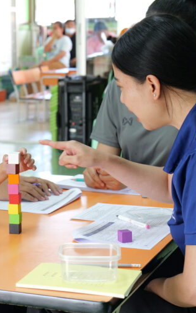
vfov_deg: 22.3
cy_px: 156
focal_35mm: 93
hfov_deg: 13.9
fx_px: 794
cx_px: 3
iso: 2500
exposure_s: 1/100
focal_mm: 60
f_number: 5.6
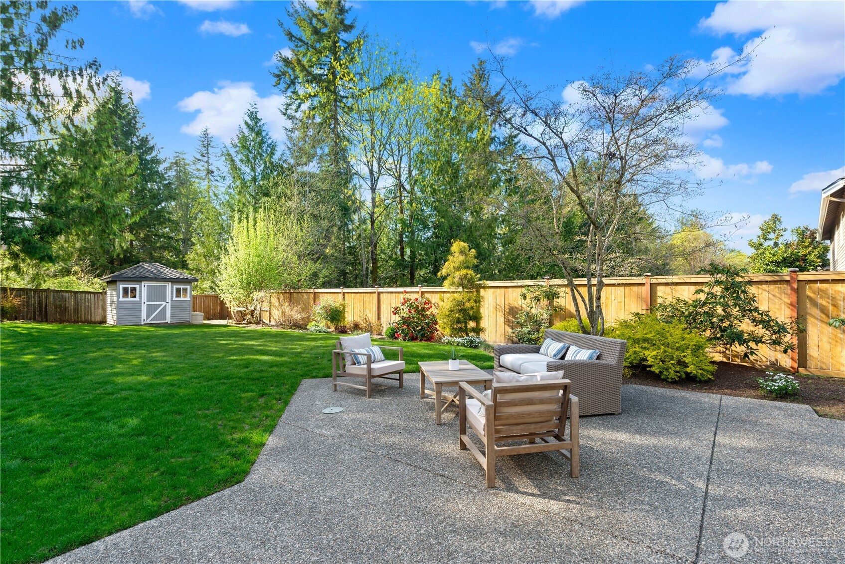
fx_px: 399
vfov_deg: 70.5
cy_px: 282
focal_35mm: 17
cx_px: 422
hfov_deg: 93.3
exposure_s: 1/200
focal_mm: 17
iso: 320
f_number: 6.3
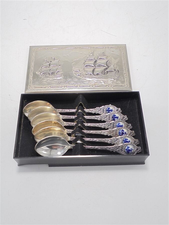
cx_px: 84
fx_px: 221
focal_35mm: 34
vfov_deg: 54.0
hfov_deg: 41.8
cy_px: 112
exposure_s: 1/40
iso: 100
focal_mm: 6.1
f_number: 4
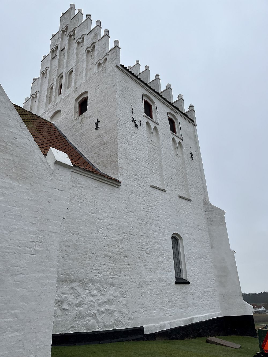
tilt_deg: +24.1
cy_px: 178
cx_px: 134
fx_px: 268
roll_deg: +3.4
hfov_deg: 53.1
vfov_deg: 67.3
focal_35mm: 26
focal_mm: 5.1
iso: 50
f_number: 1.6
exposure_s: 1/1748
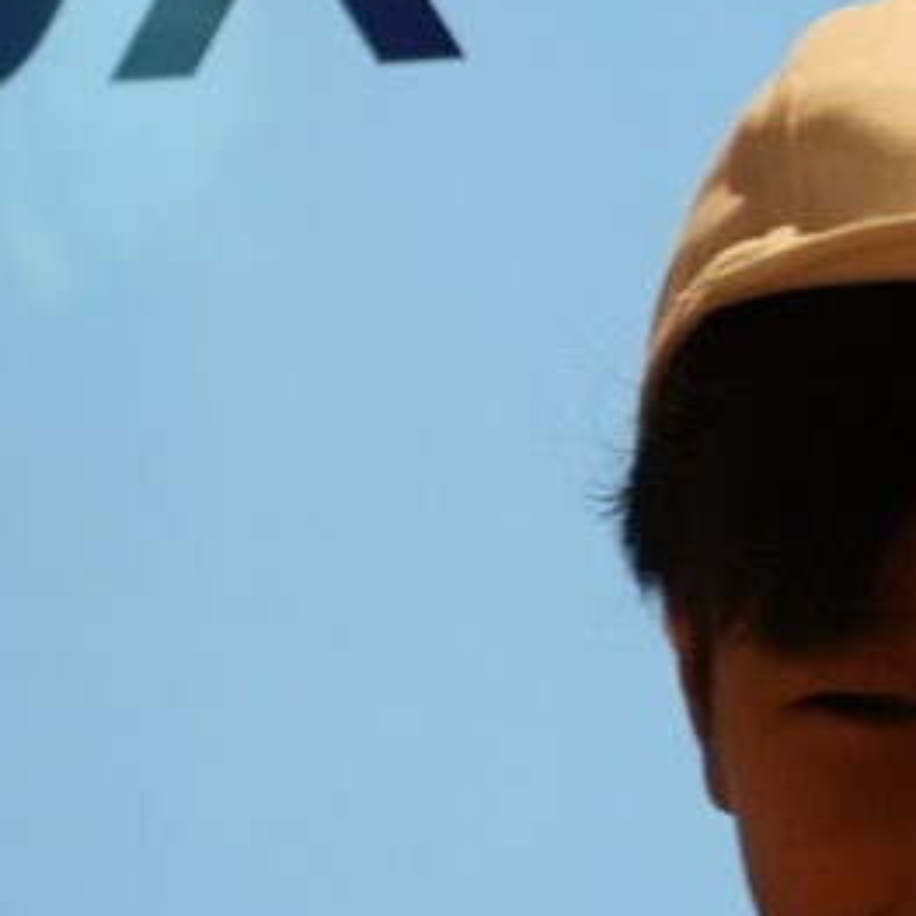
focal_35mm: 290
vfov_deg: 6.0
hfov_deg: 6.0
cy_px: 1144
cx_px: 585
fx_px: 8682
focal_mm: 35
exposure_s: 1/160
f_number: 4
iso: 800
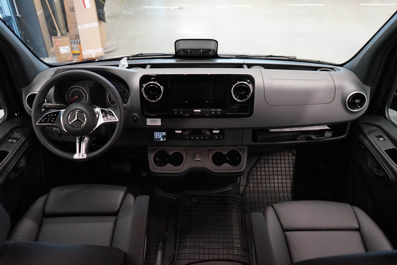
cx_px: 198
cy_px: 132
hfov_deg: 63.7
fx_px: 320
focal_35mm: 29
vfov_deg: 45.0
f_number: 3.5
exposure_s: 1/160
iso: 5000
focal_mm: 29
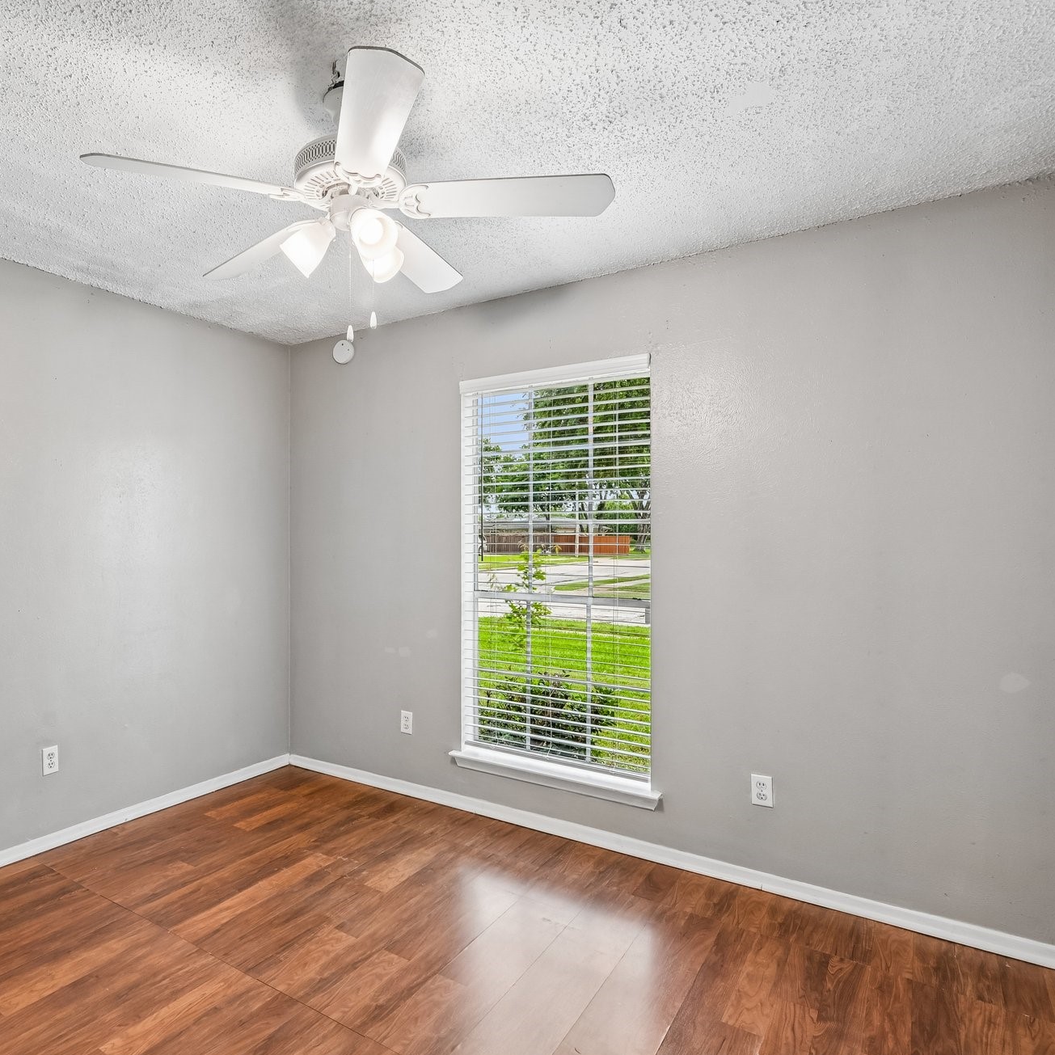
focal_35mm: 21
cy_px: 532
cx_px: 348
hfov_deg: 70.8
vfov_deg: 73.0
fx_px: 713
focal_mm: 15.5
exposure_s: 1/13
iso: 400
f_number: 8
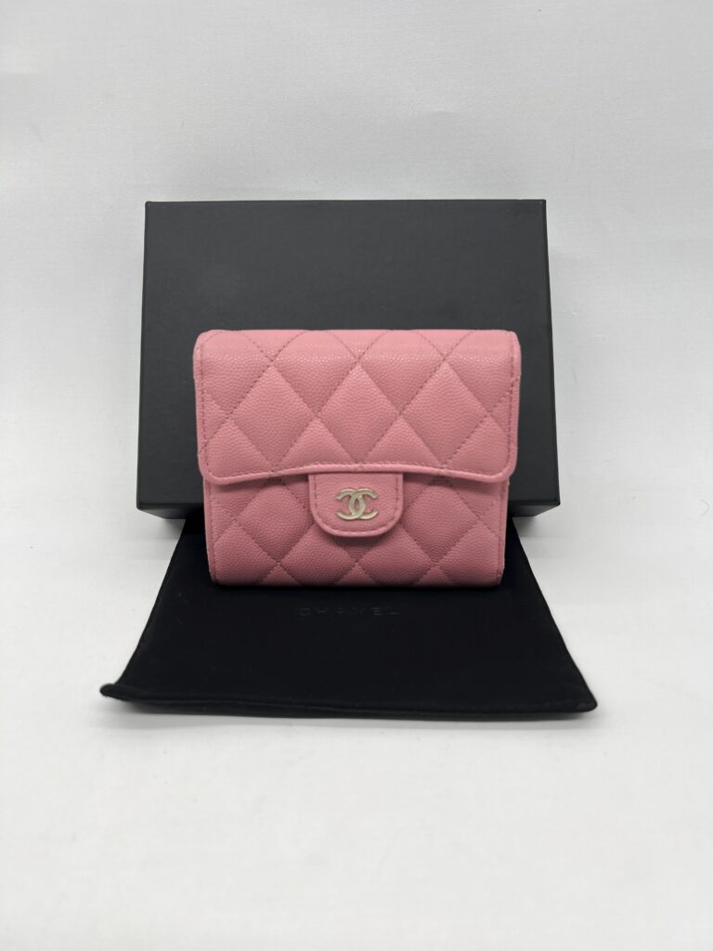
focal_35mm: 26
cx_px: 356
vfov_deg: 67.3
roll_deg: -0.4
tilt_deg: -26.4
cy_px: 476
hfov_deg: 53.1
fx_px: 714
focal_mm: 5.7
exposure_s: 1/151
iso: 32
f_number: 1.5
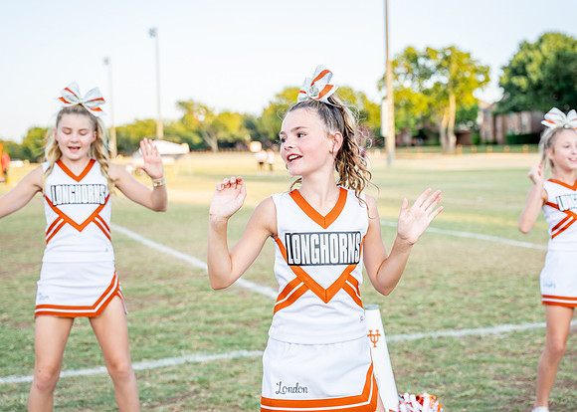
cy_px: 196
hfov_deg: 35.1
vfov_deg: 25.5
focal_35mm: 56
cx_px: 297
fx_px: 912
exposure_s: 1/800
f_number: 2.8
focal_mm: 44.8
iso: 200
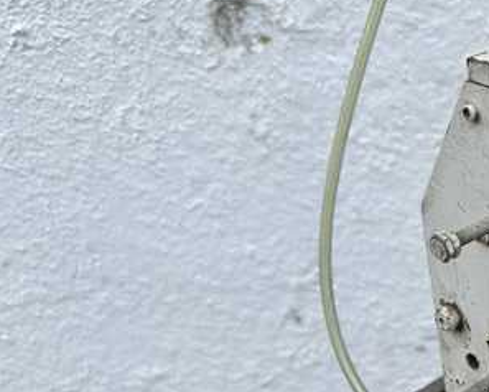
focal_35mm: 63
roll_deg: +0.7
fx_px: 912
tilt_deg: -32.0
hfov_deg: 25.4
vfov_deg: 23.5
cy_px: 364
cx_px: 655
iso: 80
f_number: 1.78
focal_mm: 6.86
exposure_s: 1/2410
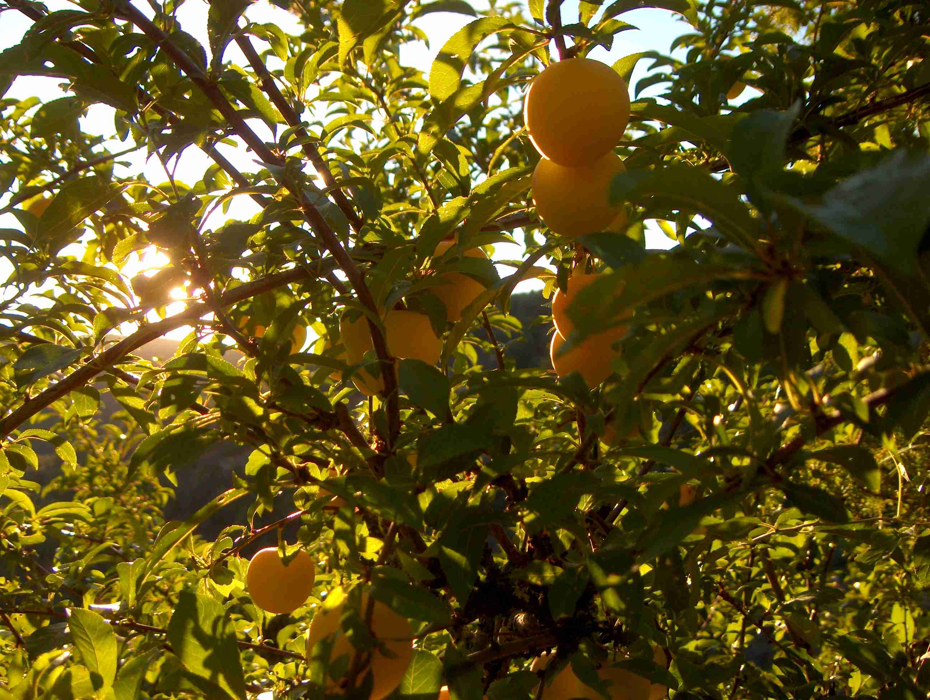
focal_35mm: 39
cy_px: 350
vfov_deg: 36.9
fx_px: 1049
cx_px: 465
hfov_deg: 47.8
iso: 100
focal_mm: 8
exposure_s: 1/403
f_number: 2.8
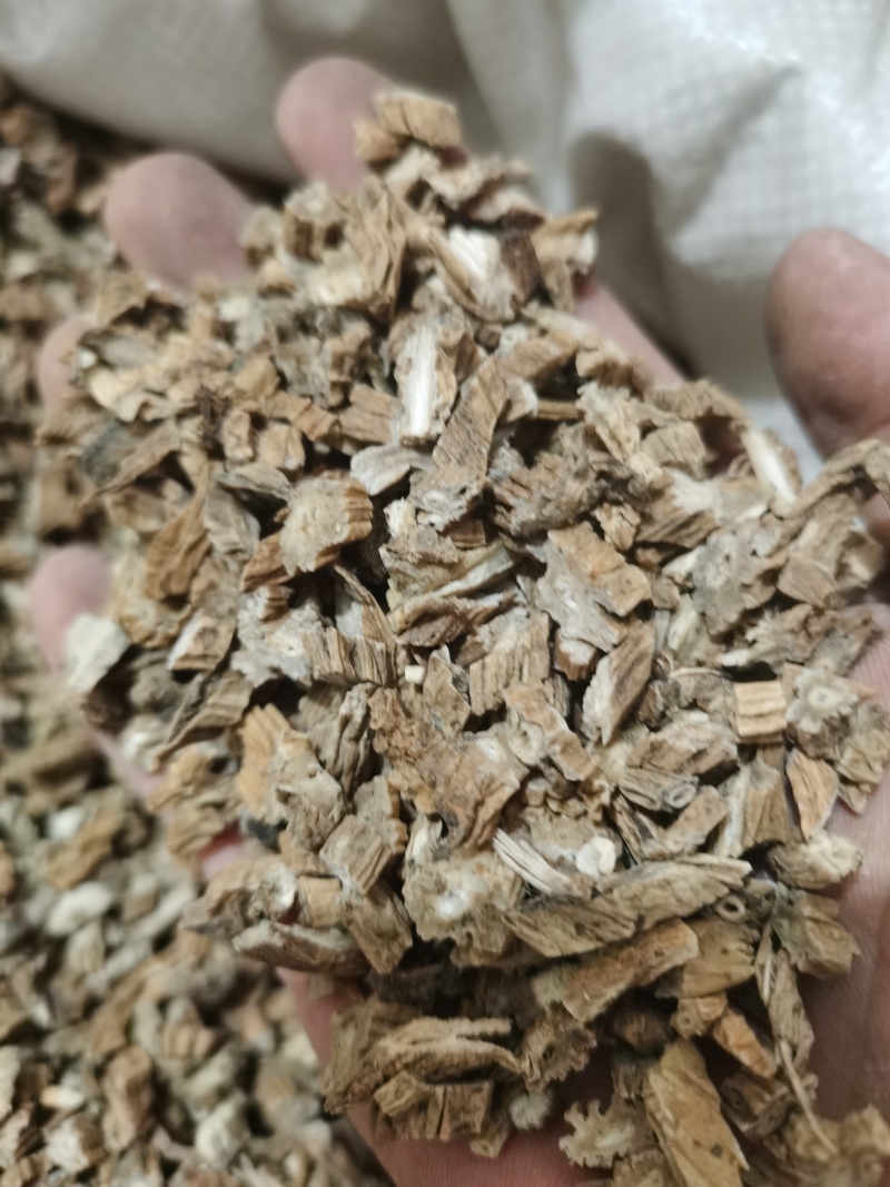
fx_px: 926
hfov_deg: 51.3
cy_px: 594
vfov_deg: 65.3
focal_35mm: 27
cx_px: 445
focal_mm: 5.58
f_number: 1.8
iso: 500
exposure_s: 1/25.7
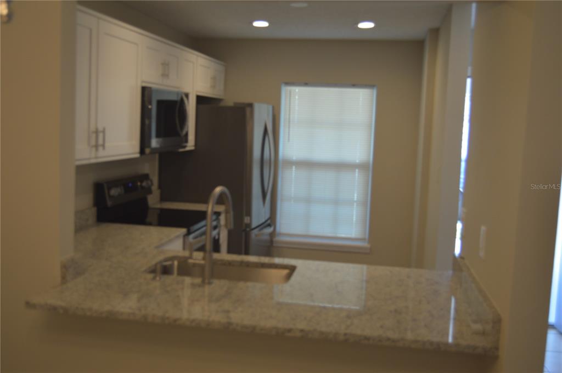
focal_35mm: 36
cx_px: 281
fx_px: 561
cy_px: 186
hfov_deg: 53.2
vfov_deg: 36.8
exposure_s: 1/125
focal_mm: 24
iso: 400
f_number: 3.8
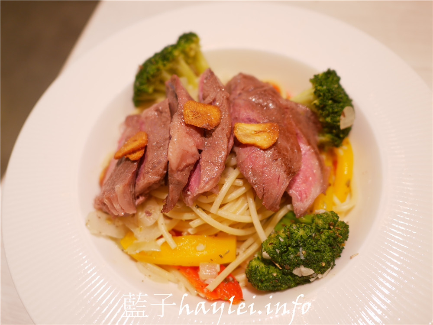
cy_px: 162
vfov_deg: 46.8
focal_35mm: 30
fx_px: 375
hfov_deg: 60.0
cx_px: 216
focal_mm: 15
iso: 250
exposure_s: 1/60
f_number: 1.7
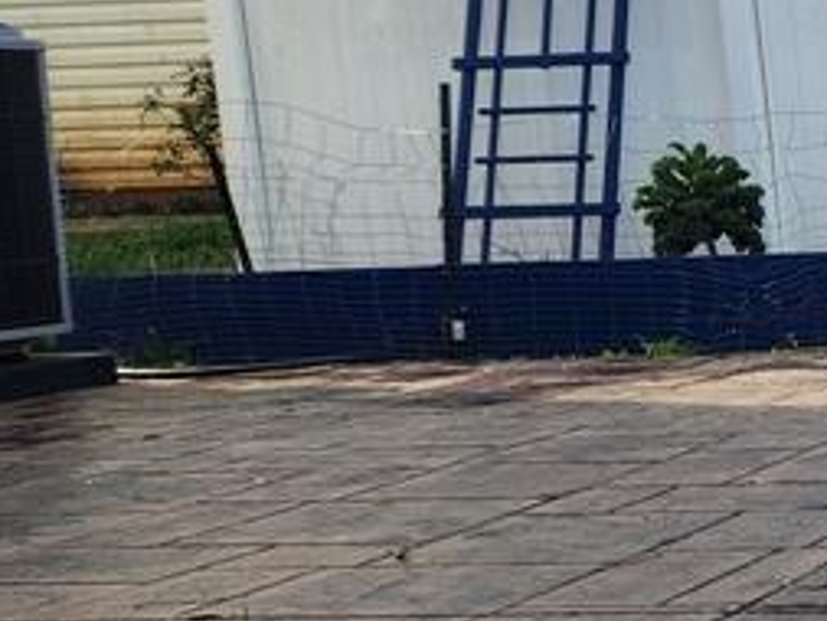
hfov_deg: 16.5
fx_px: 2223
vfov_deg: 15.9
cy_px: 412
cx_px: 1608
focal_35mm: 93
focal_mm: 5.4
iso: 20
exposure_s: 1/359
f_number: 1.8
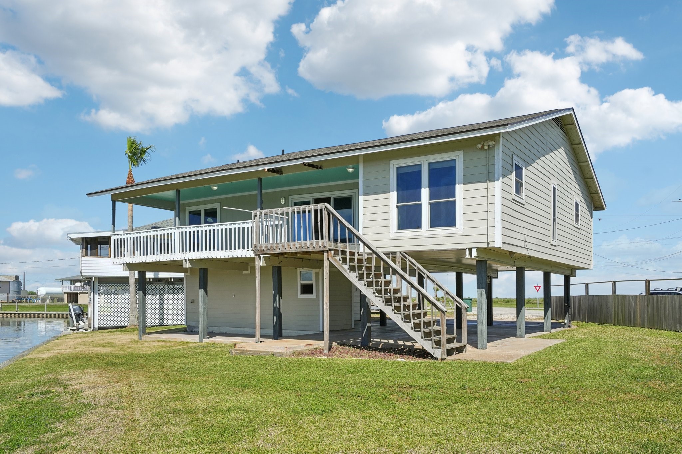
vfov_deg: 45.0
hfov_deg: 63.7
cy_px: 227
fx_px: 549
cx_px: 341
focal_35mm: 29
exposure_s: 1/2000
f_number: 8
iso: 400
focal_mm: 29
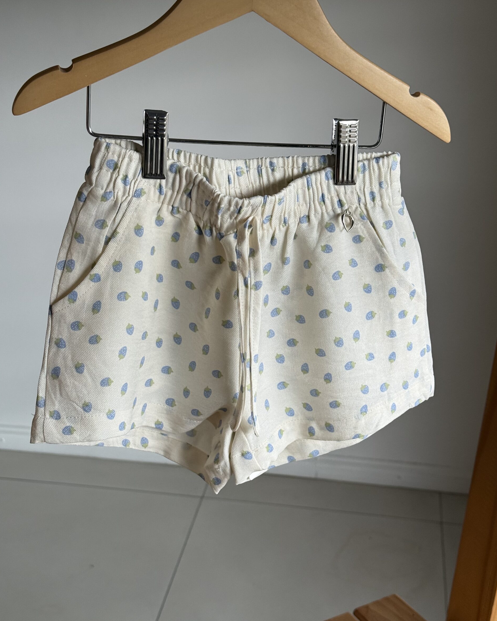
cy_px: 292
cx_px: 252
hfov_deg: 29.7
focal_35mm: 51
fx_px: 938
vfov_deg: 36.6
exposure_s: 1/121
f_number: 1.78
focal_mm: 6.76
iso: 80
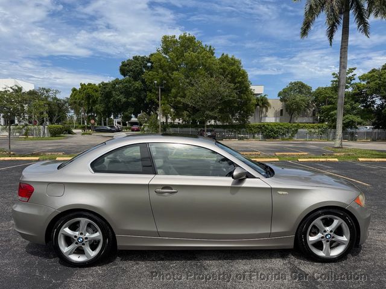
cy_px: 144
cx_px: 193
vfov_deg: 56.8
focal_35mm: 24
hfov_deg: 71.6
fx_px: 268
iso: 100
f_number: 1.78
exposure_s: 1/8130
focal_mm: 6.76
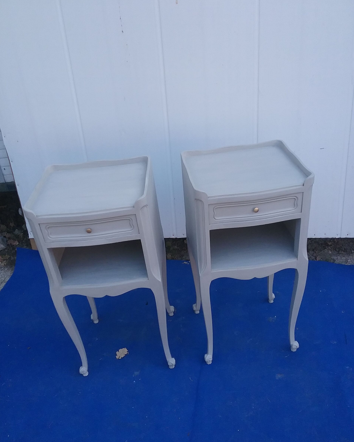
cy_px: 232
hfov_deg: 44.5
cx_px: 174
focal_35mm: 33
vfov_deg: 54.2
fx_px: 432
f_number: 2.2
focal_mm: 3.3
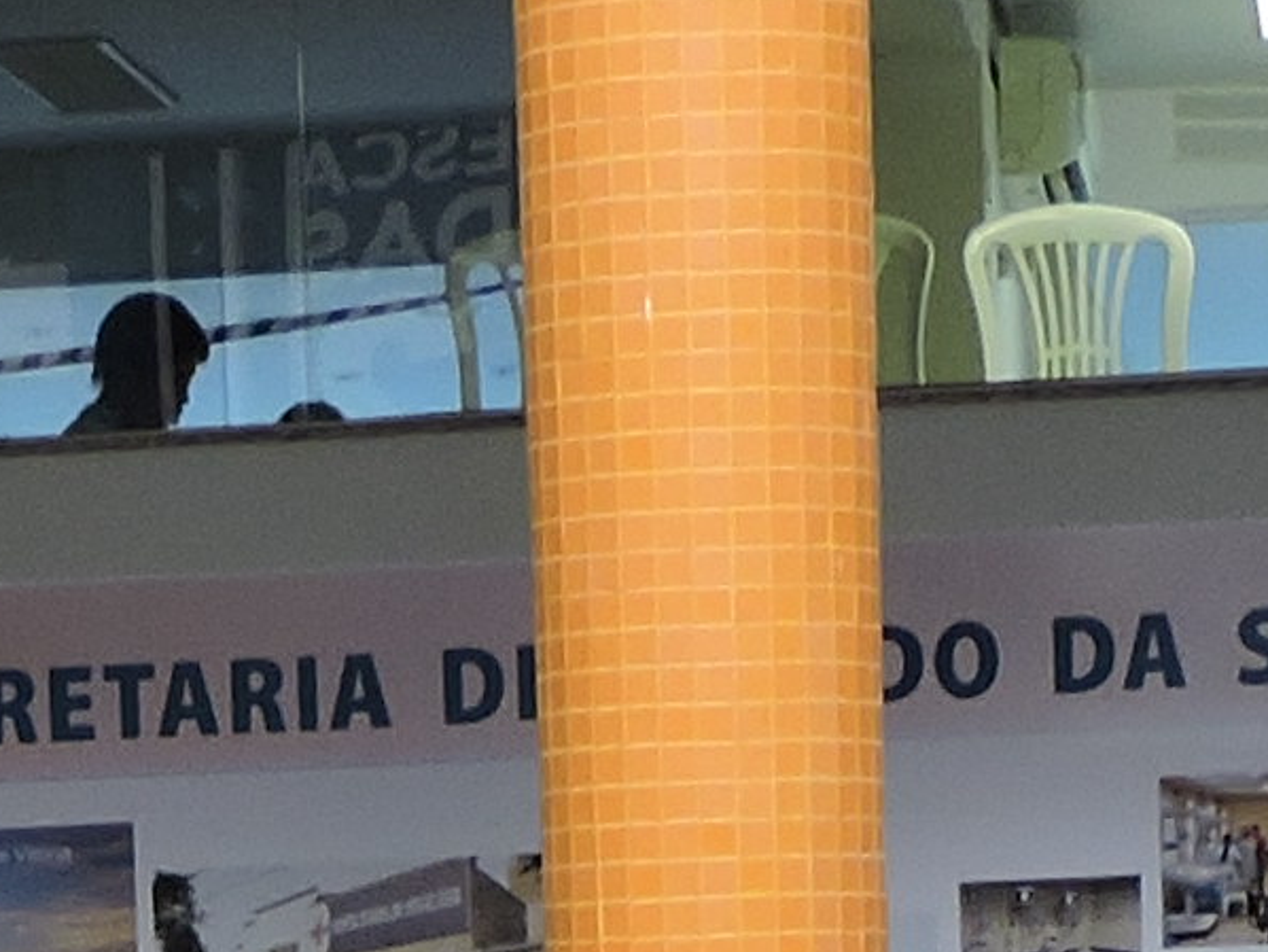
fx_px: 8465
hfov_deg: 8.5
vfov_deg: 5.9
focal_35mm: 231
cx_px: 172
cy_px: 2926
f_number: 3.1
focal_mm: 5.4
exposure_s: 1/30
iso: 100
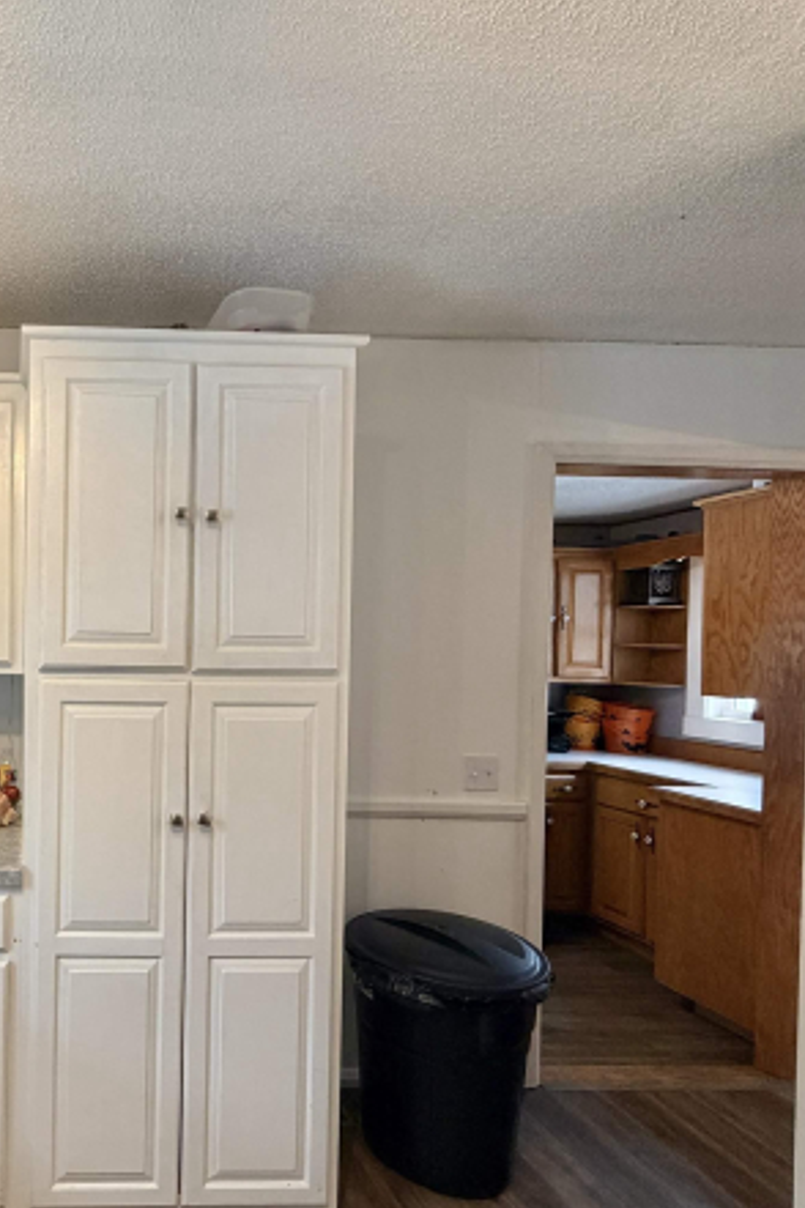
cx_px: 40
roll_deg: -1.0
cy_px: 652
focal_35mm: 22
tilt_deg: -0.5
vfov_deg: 78.4
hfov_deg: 49.1
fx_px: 738
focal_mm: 2.22
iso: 200
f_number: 2.2
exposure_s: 1/60
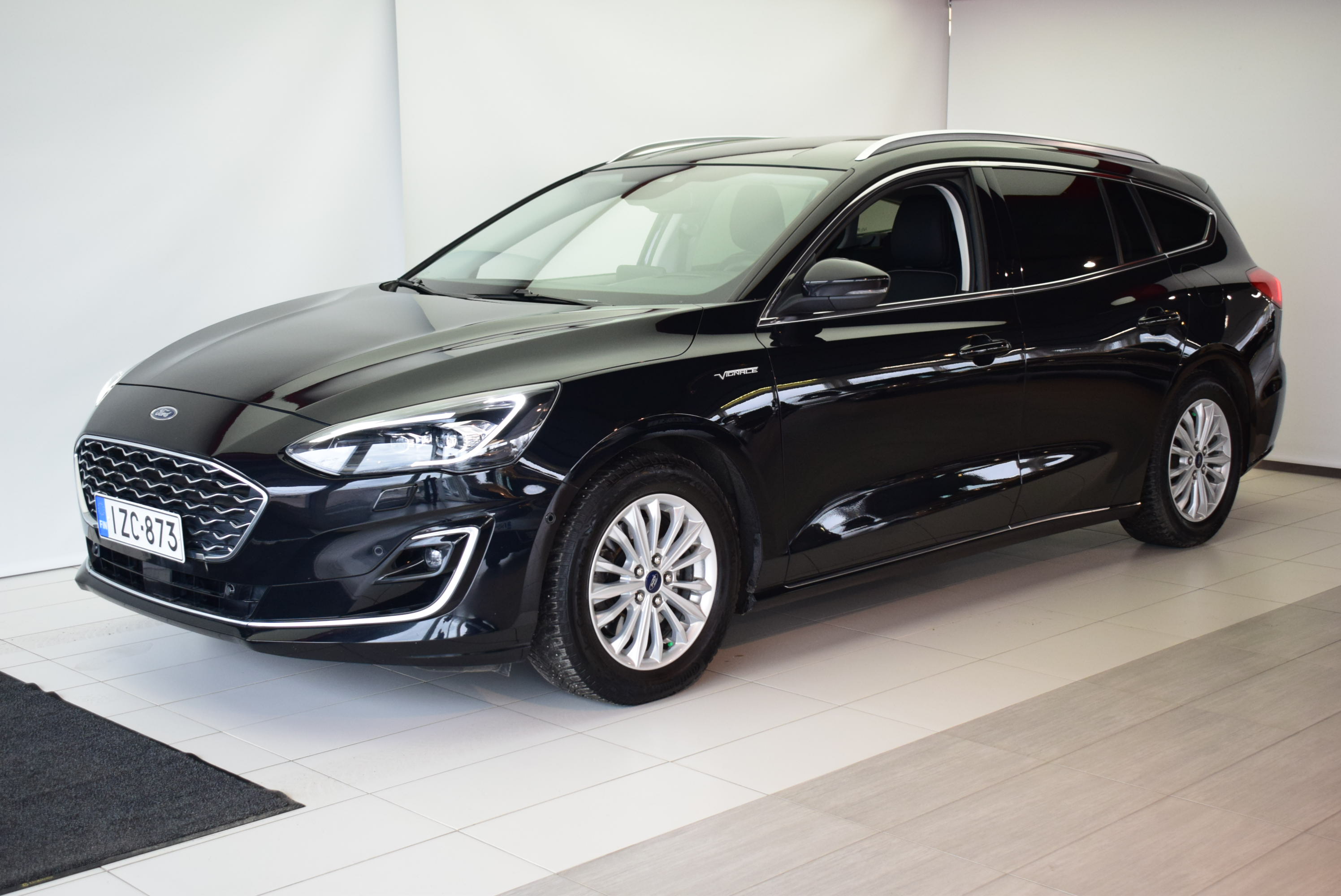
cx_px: 670
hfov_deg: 42.3
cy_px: 448
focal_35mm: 46
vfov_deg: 29.0
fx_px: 1733
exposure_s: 1/250
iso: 1600
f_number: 4.2
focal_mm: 31
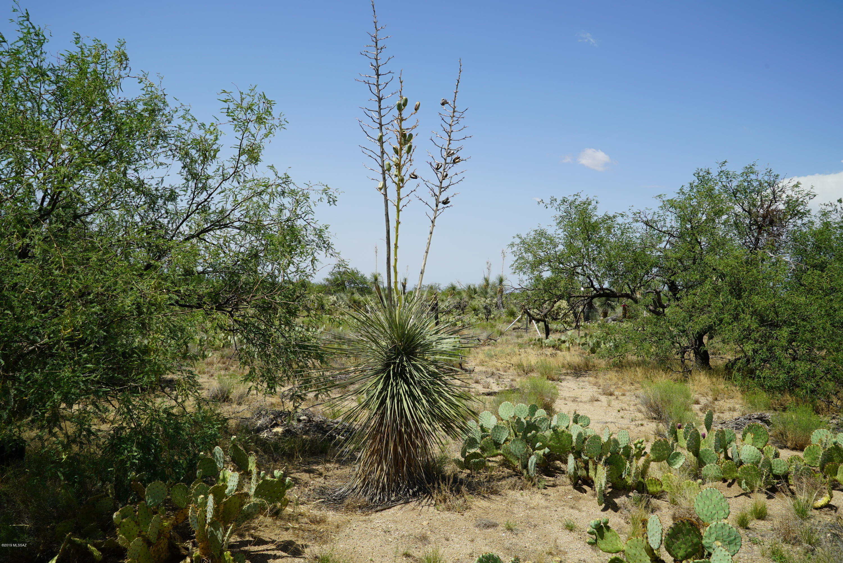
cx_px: 422
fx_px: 703
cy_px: 282
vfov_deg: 43.6
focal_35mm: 30
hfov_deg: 61.9
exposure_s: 1/160
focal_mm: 30
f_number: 13
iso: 100
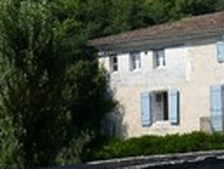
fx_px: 985
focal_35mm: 152
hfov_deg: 12.7
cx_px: 262
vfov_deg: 9.8
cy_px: 110
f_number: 5.6
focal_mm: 8.7
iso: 100
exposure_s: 1/400
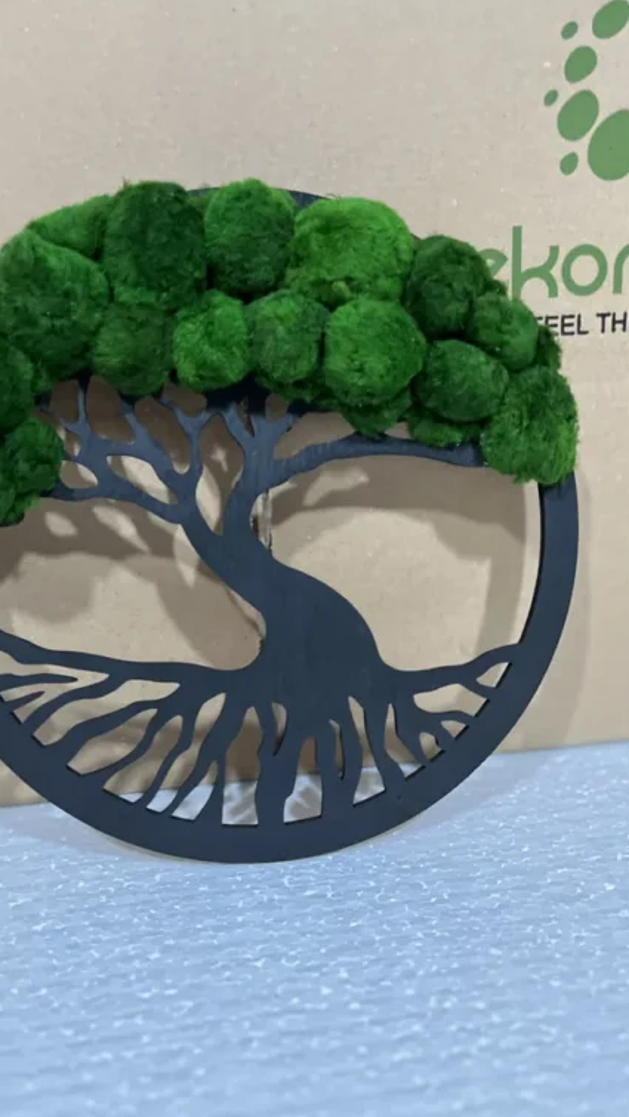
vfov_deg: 64.3
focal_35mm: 30
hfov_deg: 38.9
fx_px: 889
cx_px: 284
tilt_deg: -18.5
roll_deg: +3.3
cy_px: 571
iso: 400
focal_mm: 5.1
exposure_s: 1/50
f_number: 1.6
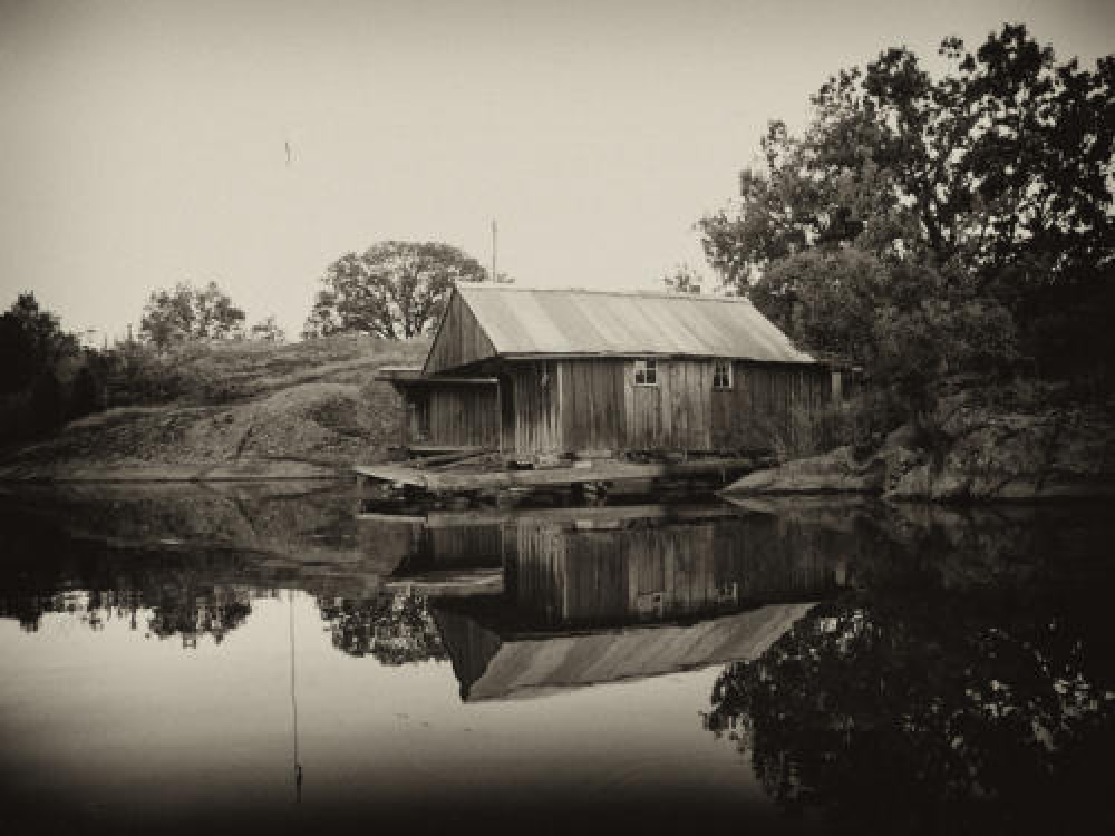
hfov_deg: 63.4
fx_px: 902
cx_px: 558
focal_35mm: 28
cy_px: 418
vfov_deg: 49.7
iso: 100
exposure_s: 1/45
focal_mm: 7.21
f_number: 2.8
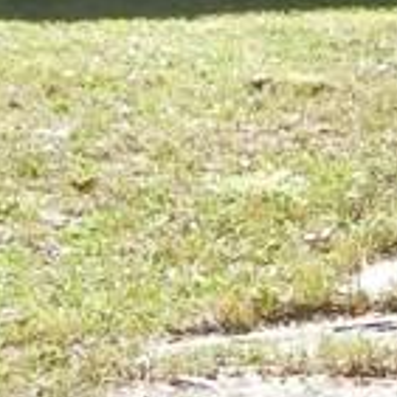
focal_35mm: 161
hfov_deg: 10.8
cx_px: 352
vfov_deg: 10.8
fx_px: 2089
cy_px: 265
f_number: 3.5
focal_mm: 4.5
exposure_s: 1/400
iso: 160
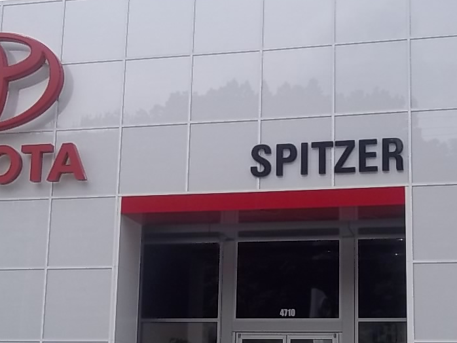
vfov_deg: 22.2
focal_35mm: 66
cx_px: 244
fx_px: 872
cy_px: 232
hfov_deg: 29.4
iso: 80
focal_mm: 6.5
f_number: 8
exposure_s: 1/200
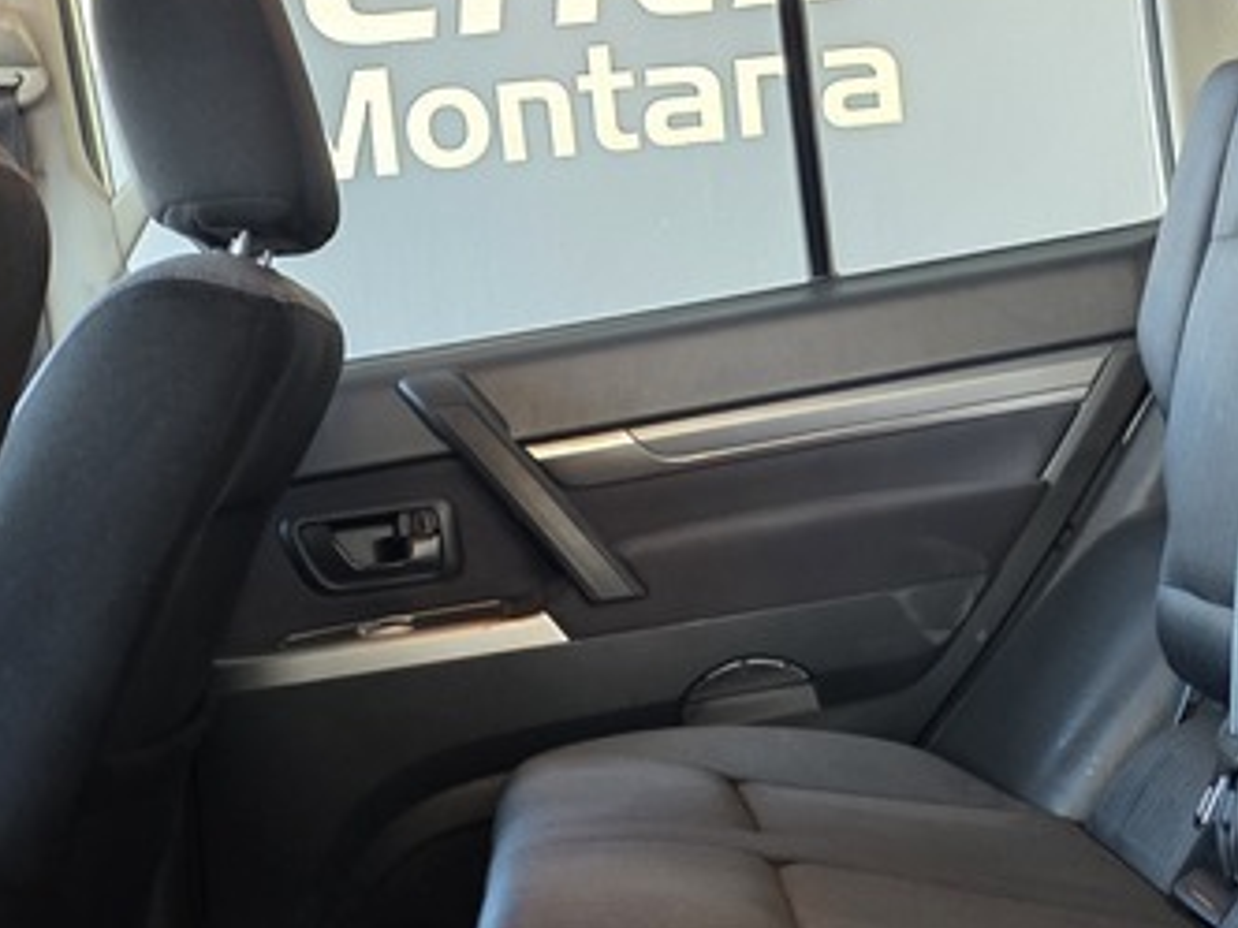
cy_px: 481
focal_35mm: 71
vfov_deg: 20.7
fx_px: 2539
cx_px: 708
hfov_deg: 27.4
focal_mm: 6.25
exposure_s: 1/100
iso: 640
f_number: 1.7
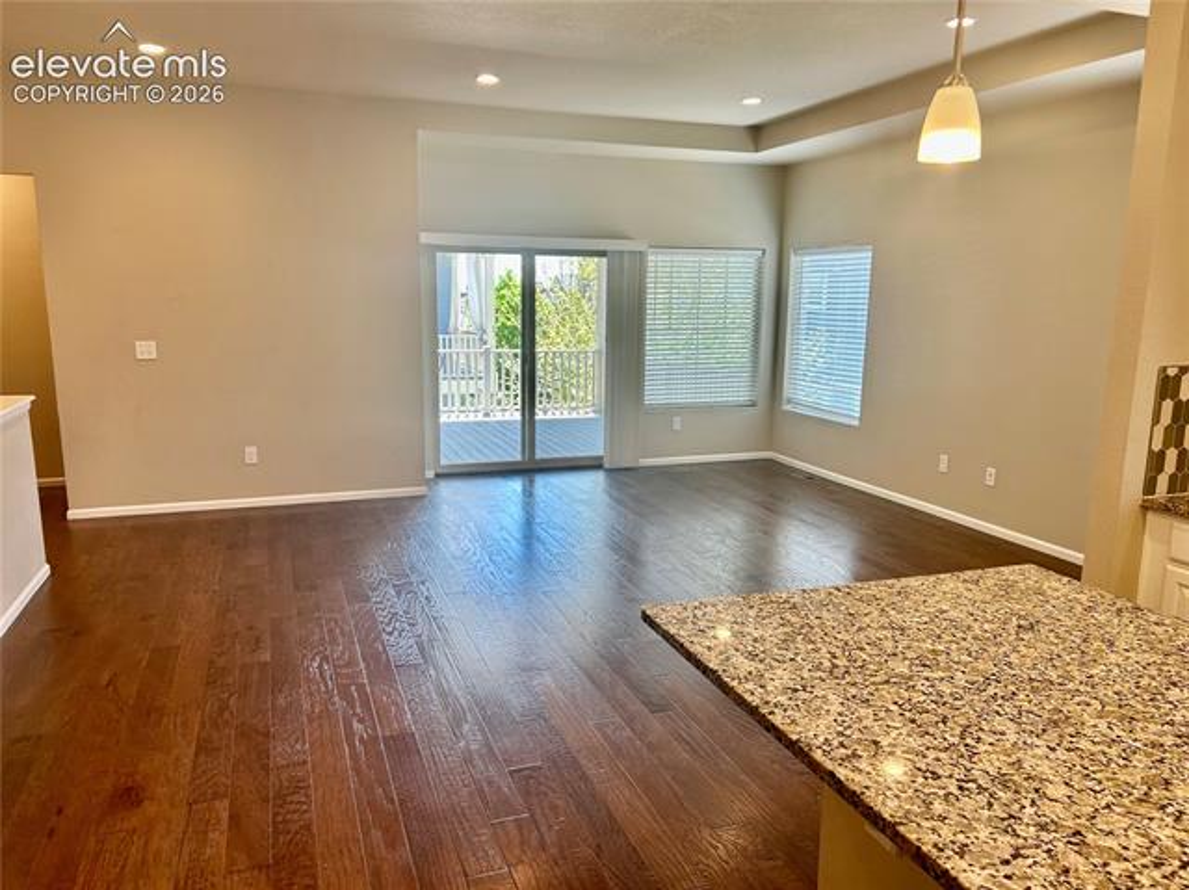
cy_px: 445
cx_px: 594
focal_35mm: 26
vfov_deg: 53.0
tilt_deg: -10.2
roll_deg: -1.2
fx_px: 892
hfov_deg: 67.3
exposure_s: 1/120
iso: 50
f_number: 1.5
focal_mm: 5.7
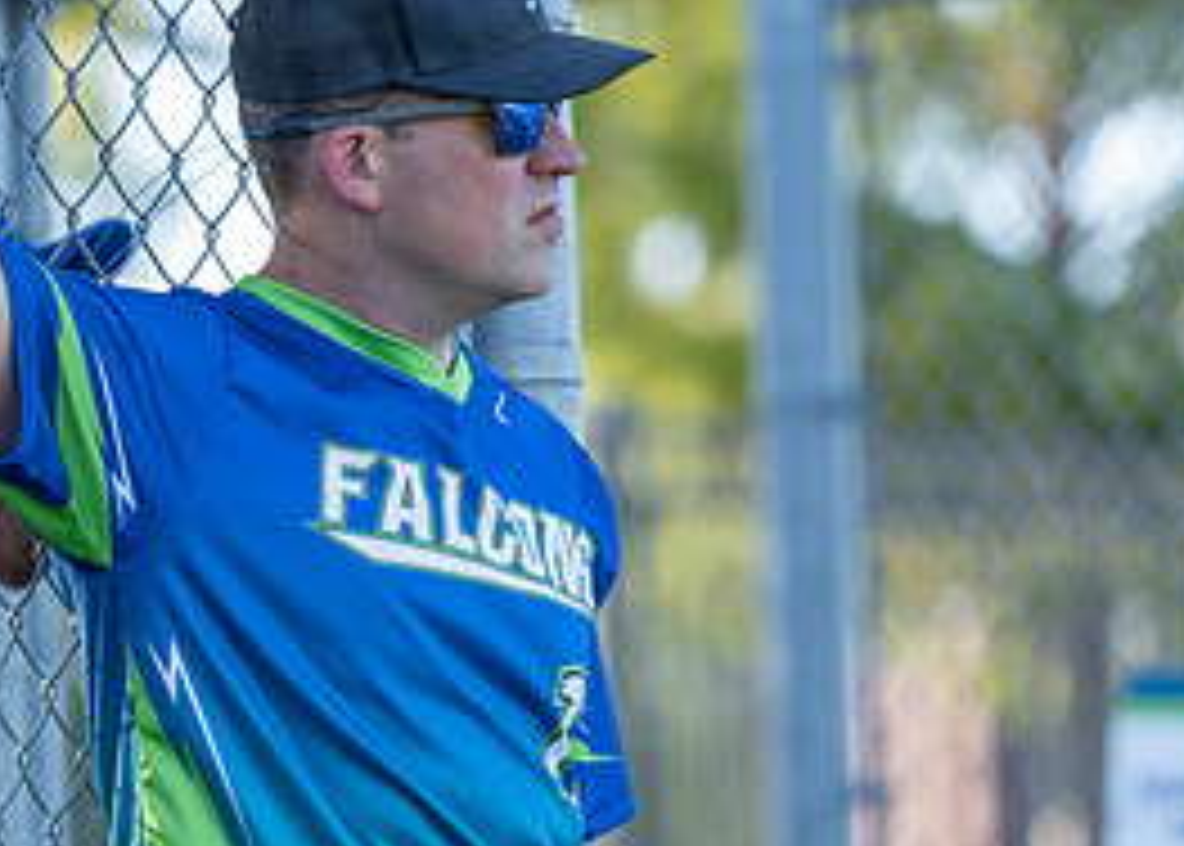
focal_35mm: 374
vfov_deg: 3.9
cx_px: 392
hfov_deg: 5.4
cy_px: 495
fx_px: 12580
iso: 125
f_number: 2.8
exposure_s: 1/320
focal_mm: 162
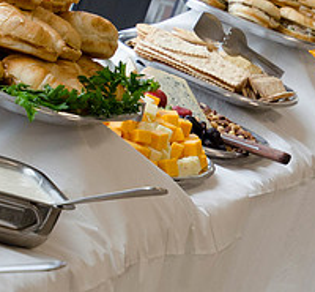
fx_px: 1954
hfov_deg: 9.2
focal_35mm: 197
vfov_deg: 8.5
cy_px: 104
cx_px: 229
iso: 640
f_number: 7.1
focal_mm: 44
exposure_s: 1/200
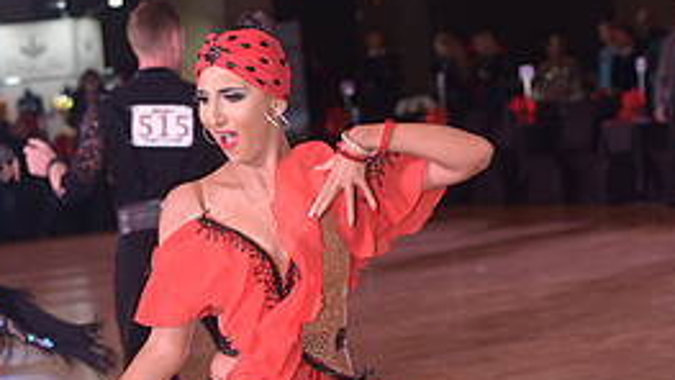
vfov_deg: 7.4
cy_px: 503
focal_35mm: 162
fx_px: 2900
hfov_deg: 13.3
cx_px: 266
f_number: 5
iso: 1250
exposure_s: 1/200
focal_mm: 70
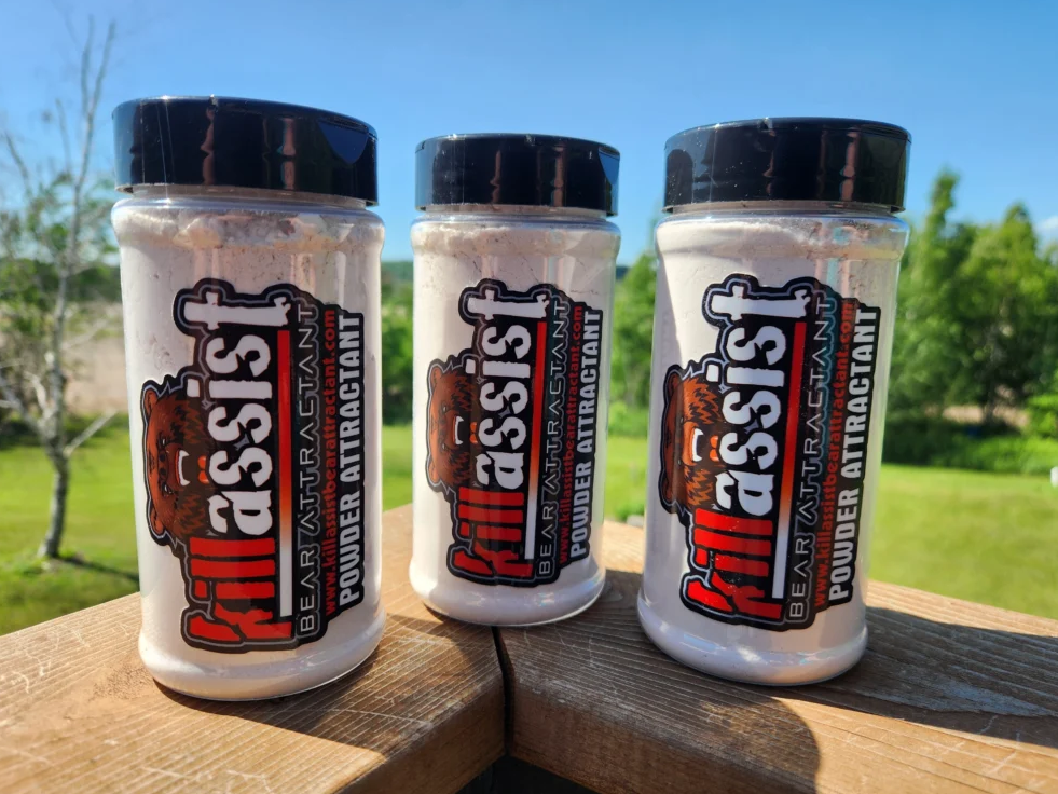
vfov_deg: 56.8
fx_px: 734
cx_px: 520
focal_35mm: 24
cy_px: 409
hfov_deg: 71.6
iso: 20
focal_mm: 5.4
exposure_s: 1/978
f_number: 1.8
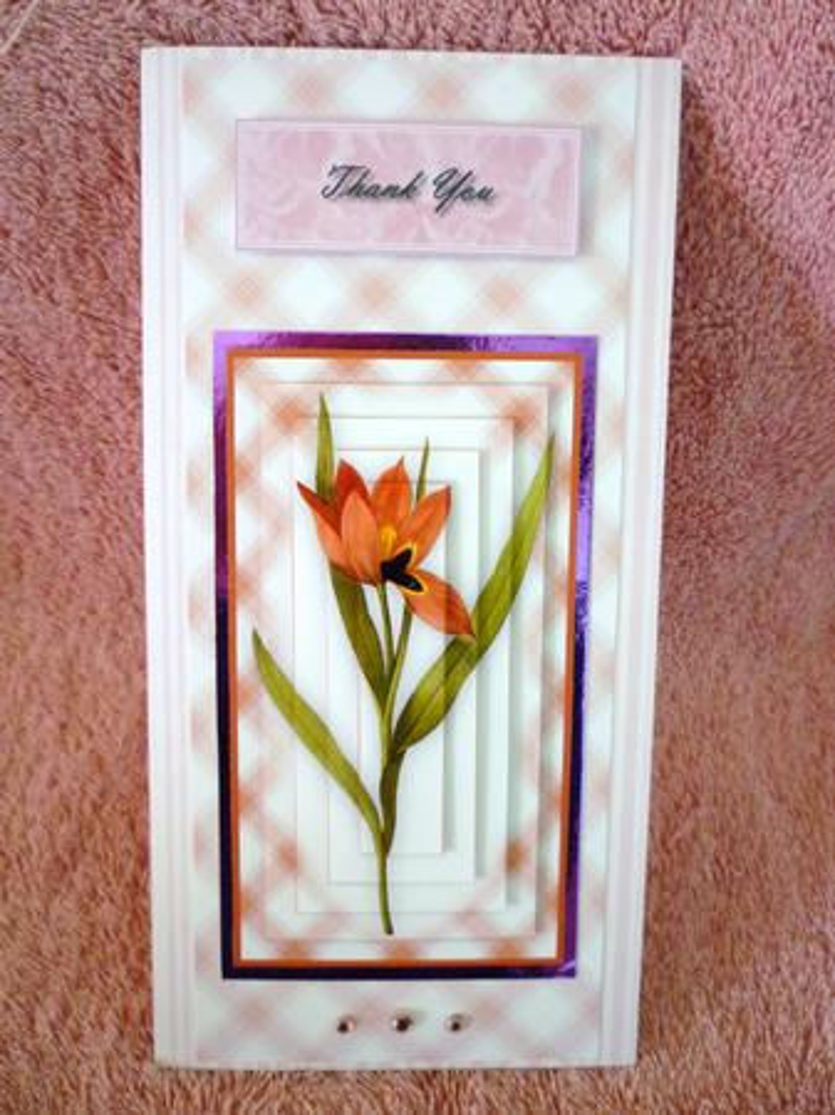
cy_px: 558
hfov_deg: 48.2
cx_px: 418
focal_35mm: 29
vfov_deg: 61.7
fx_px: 934
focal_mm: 5.2
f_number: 3.3
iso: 400
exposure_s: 1/25
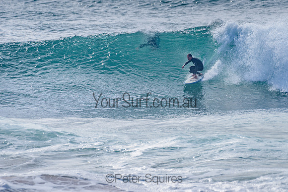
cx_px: 174
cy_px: 74
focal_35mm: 612
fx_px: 4898
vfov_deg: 2.2
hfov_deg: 3.4
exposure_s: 1/2000
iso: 125
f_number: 5.6
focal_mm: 500
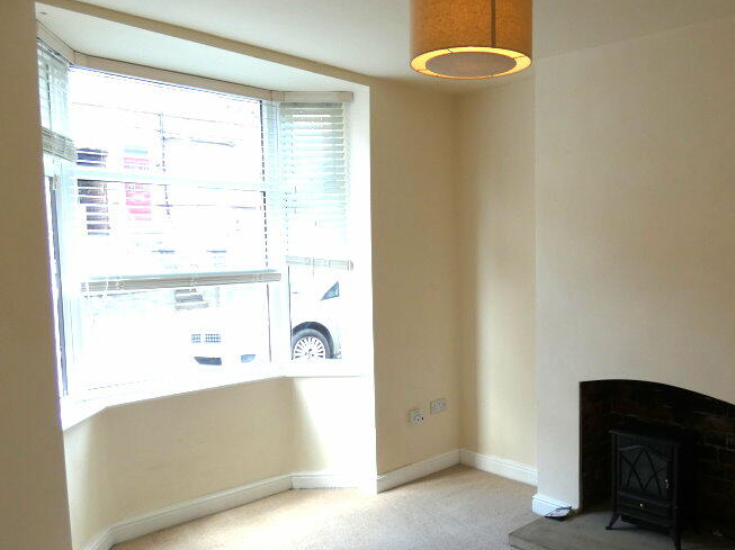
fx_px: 637
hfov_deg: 59.3
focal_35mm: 30
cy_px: 299
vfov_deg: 46.7
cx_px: 452
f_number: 2.8
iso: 80
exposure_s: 1/80
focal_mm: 3.6
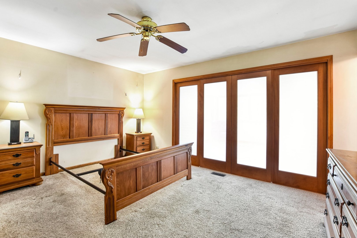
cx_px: 178
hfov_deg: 100.4
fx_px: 149
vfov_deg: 77.3
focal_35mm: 15
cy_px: 119
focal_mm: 10
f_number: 8
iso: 500
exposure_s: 1.6
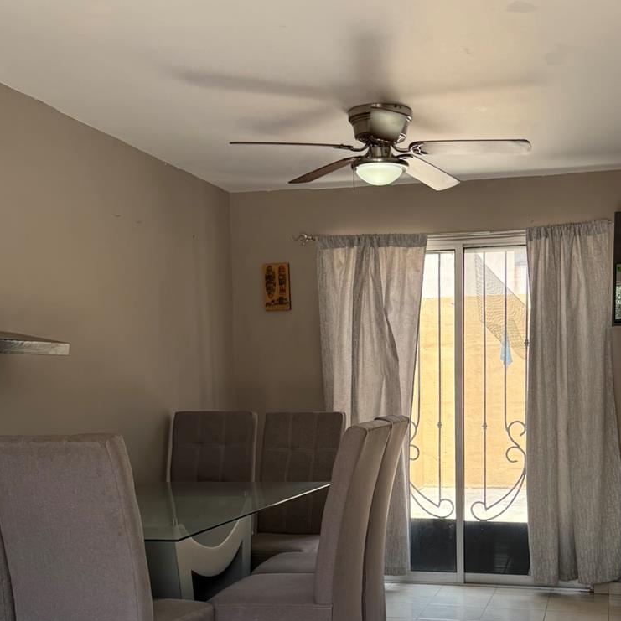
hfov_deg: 38.0
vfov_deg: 37.4
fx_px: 893
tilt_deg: -3.8
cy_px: 468
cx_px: 400
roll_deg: +0.8
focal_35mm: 44
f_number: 1.78
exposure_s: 1/416
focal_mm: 6.76
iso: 100
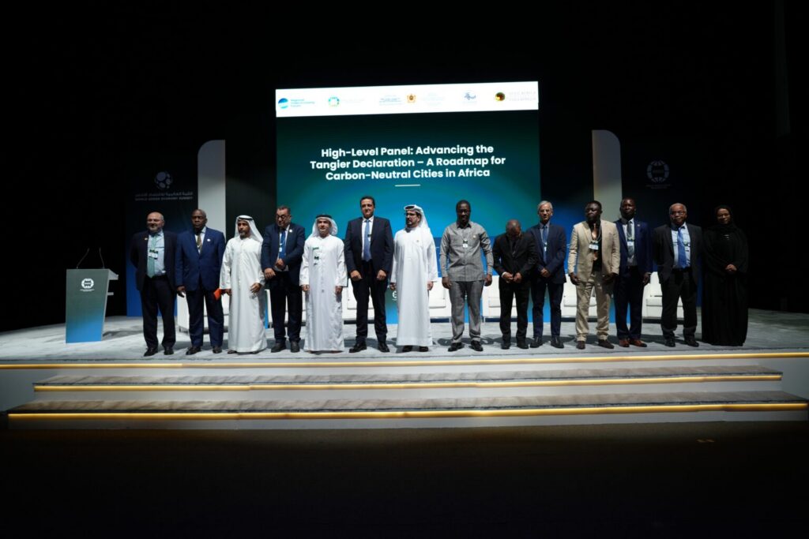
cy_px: 270
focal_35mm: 19
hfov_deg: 86.9
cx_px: 404
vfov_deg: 64.6
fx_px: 427
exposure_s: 1/160
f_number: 2.8
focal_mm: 19
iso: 320
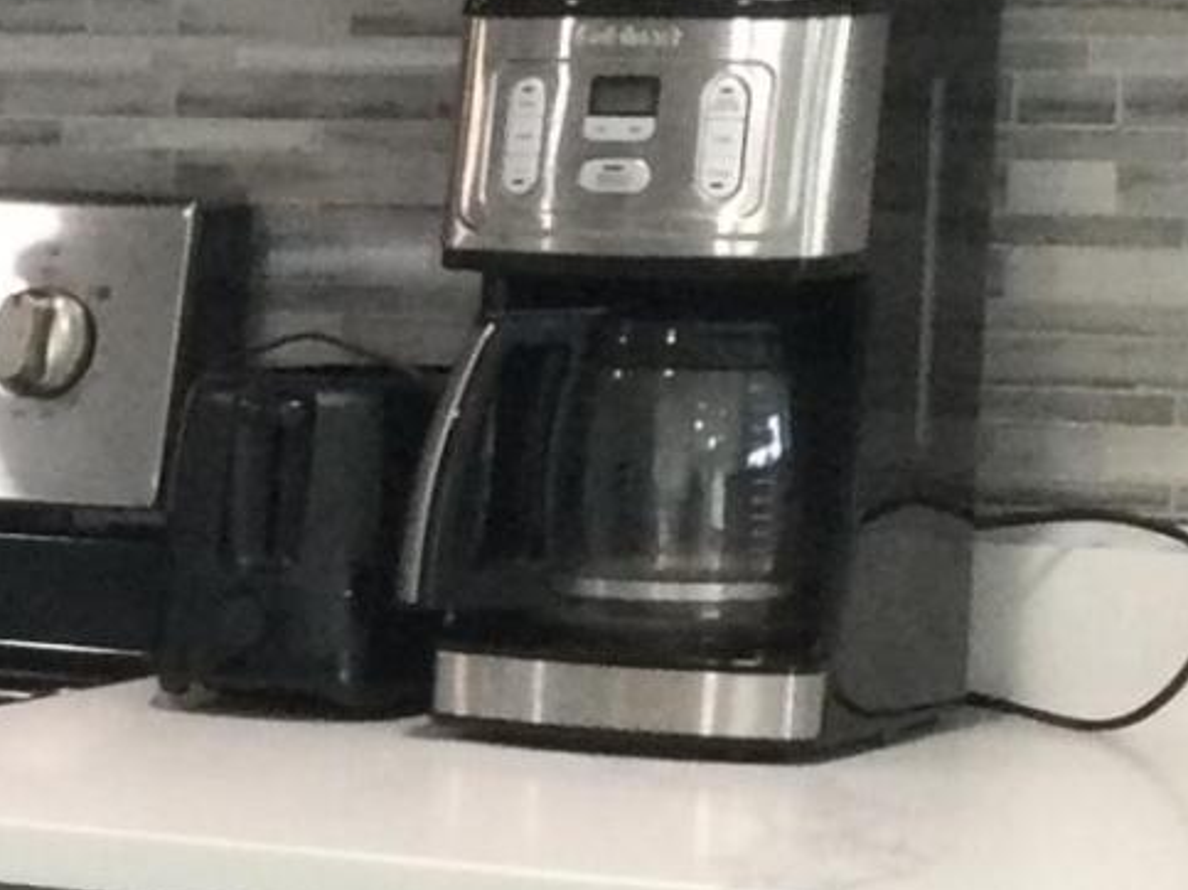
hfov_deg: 9.9
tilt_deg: -8.7
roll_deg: -1.2
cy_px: 885
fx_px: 6348
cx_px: -1269
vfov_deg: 8.0
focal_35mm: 185
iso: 100
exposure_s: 1/30
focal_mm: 3.3
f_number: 2.4
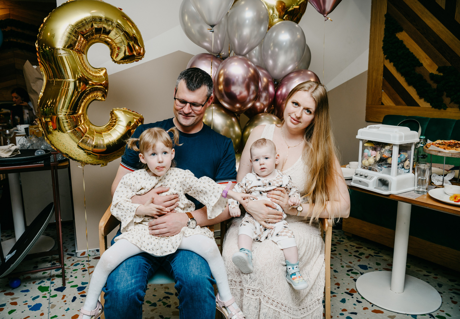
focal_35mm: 31
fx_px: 403
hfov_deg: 59.4
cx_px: 218
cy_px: 158
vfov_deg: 43.2
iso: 125
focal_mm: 30
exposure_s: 1/160
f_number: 3.5
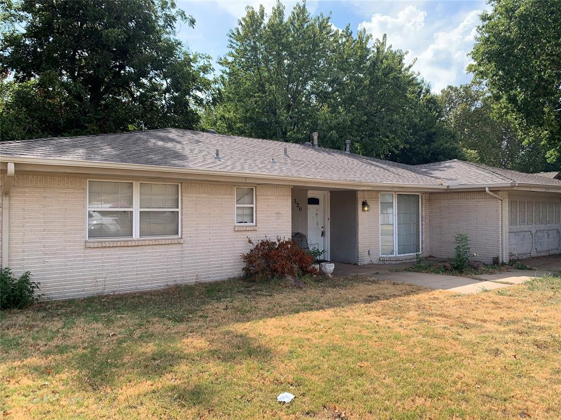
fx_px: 421
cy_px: 210
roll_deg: -0.4
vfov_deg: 53.1
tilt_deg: +0.3
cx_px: 280
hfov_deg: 67.3
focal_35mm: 26
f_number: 1.8
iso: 25
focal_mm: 4.25
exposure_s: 1/1111
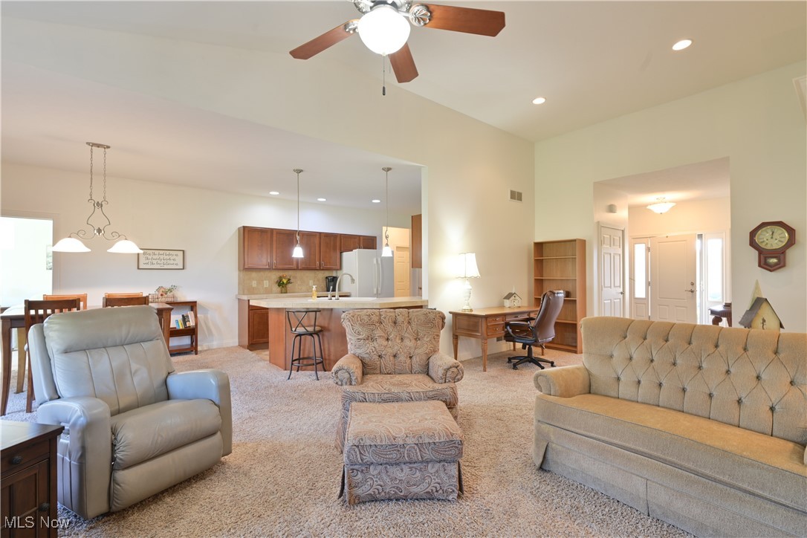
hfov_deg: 95.0
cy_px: 269
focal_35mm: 16
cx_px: 404
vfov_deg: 72.1
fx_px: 370
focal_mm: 16.5
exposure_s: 1/2.5
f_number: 9
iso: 320
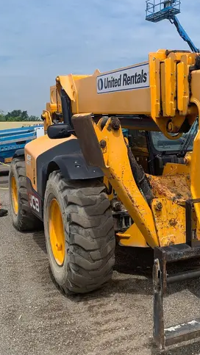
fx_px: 405
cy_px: 153
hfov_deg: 27.3
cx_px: 152
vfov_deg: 47.2
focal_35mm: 43
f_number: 1.8
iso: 25
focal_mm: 4.25
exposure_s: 1/2421
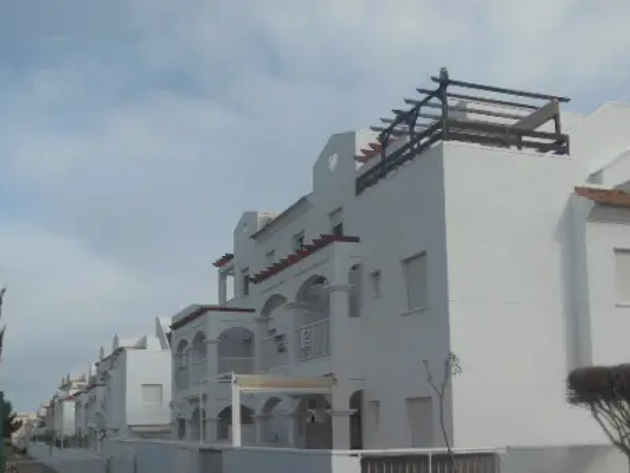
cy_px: 328
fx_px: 874
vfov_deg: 30.0
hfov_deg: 39.6
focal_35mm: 48
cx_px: 310
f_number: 3.9
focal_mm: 6
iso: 125
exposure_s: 1/1500
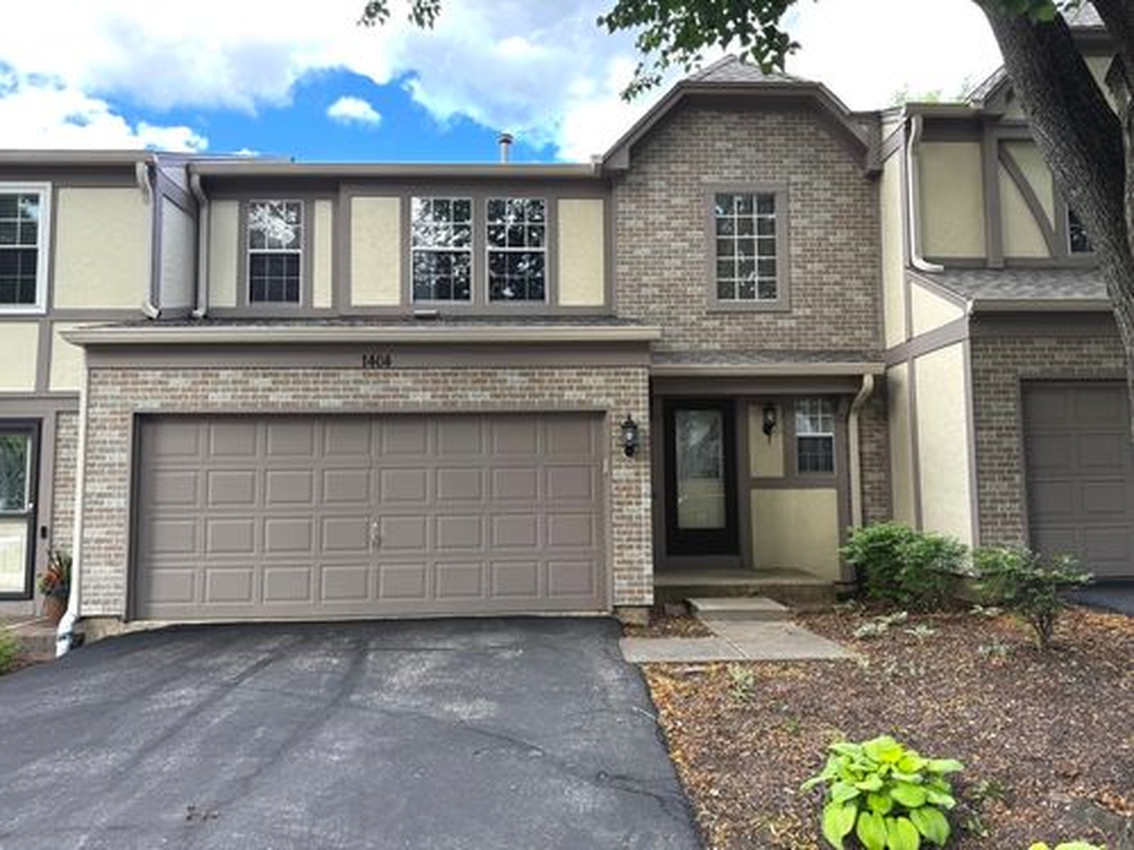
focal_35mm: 24
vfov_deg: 56.8
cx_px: 567
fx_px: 786
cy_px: 425
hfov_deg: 71.6
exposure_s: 1/181
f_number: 1.78
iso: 80
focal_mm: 6.76
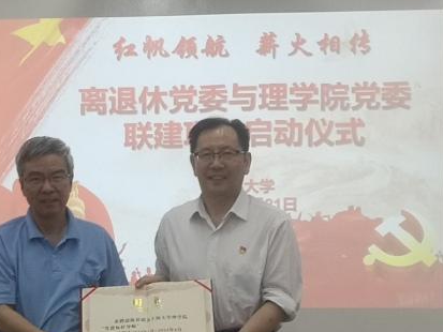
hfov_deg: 15.7
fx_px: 1587
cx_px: 44
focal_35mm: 124
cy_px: 222
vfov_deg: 11.9
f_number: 1.8
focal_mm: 3.95
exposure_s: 1/125
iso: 50
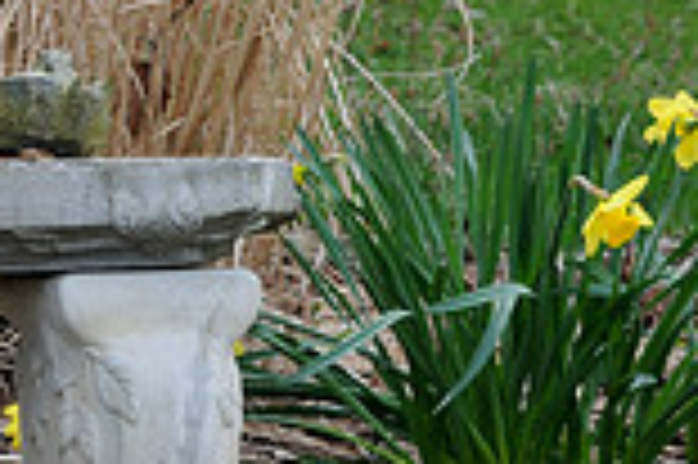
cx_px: -324
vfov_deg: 7.0
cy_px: -29
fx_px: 3794
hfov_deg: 10.2
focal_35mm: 196
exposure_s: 1/250
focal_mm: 35
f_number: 6.3
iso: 200
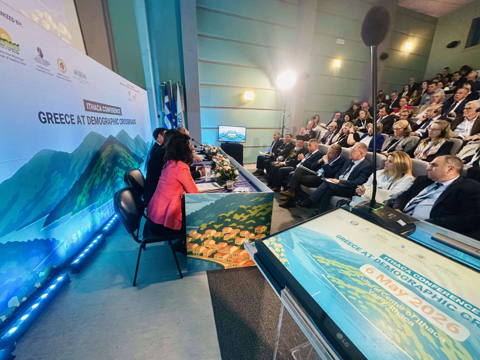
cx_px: 240
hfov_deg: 102.1
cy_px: 180
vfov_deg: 85.7
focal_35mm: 14
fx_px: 194
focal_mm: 2.22
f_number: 2.2
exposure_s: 1/50
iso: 500
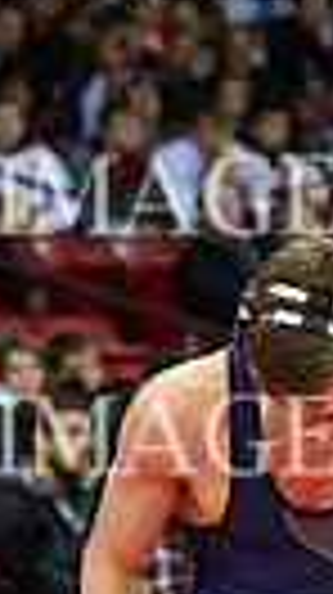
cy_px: 558
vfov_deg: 5.1
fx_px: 6673
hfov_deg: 2.9
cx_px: 344
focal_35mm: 424
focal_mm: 92
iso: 3200
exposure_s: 1/800
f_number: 4
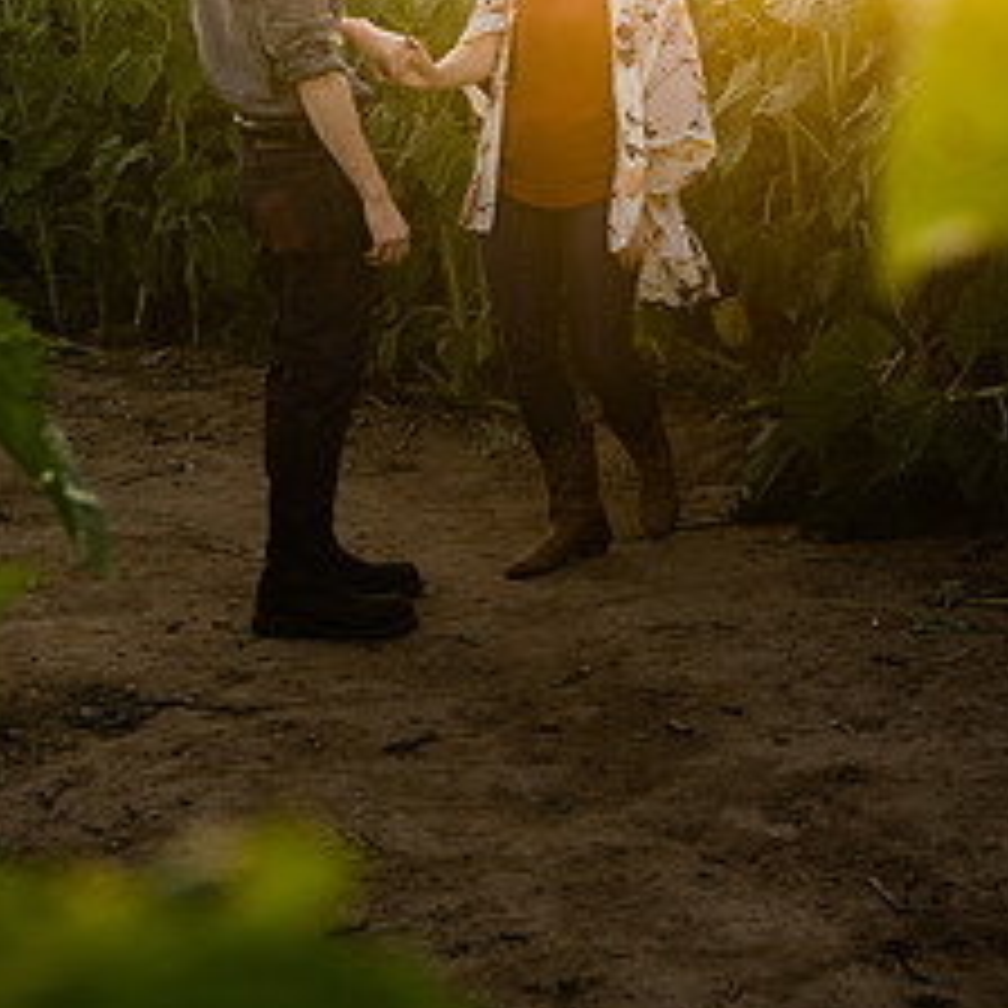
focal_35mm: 82
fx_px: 2701
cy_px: 108
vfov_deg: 20.7
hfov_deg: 21.1
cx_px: 558
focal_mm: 48
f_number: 5.6
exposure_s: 1/320
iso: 320
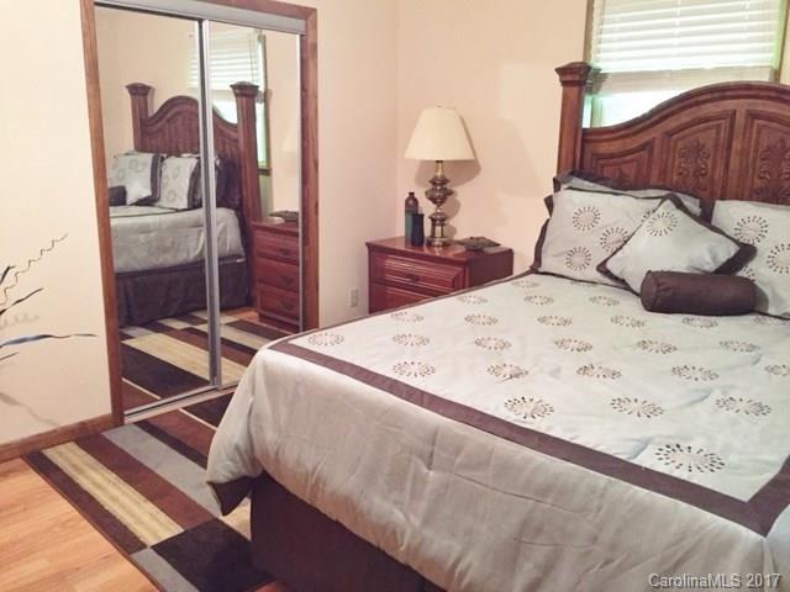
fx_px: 662
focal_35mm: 29
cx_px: 395
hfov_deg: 61.7
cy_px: 296
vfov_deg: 48.2
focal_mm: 4.15
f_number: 2.2
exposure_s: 1/15
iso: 320
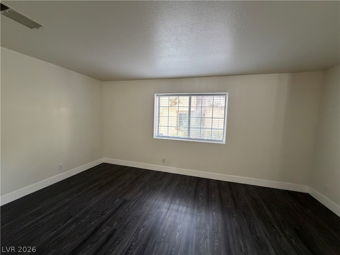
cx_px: 170
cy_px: 128
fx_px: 138
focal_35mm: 14
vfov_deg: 85.7
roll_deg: -1.2
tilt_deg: -2.4
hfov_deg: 102.1
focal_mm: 2.22
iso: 400
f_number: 2.2
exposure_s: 1/60
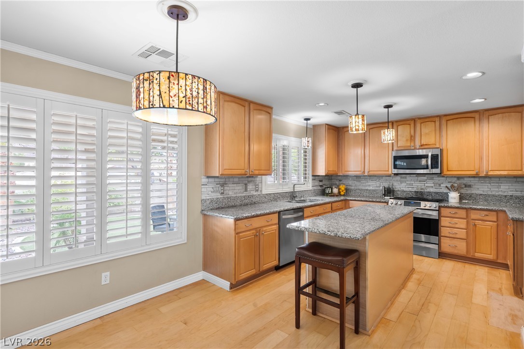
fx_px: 247
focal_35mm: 17
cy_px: 174
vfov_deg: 70.4
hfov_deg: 93.3
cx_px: 262
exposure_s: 1/25
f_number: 8
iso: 400
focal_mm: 17
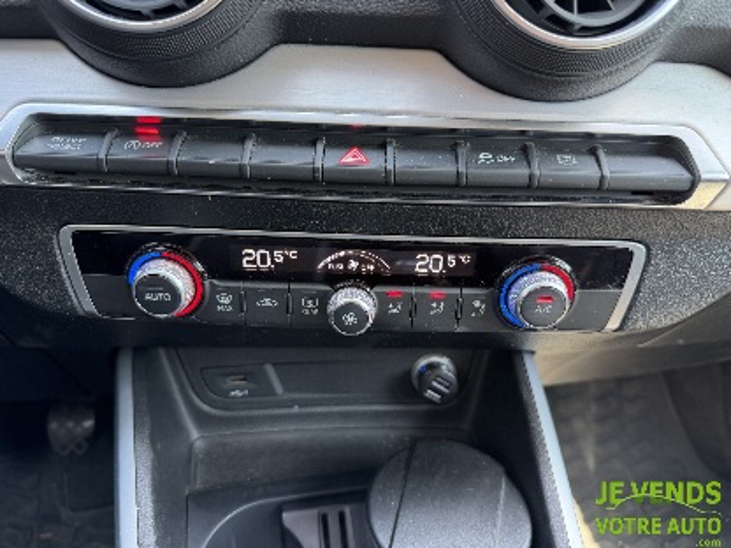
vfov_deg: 56.8
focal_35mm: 24
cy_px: 274
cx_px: 366
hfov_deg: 71.6
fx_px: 507
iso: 200
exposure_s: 1/87
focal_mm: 6.76
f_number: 1.78
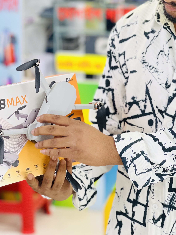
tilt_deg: -8.6
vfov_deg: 16.0
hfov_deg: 12.0
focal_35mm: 123
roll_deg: +0.4
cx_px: 98
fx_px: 834
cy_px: 82
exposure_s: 1/50
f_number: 2.8
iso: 160
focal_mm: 9
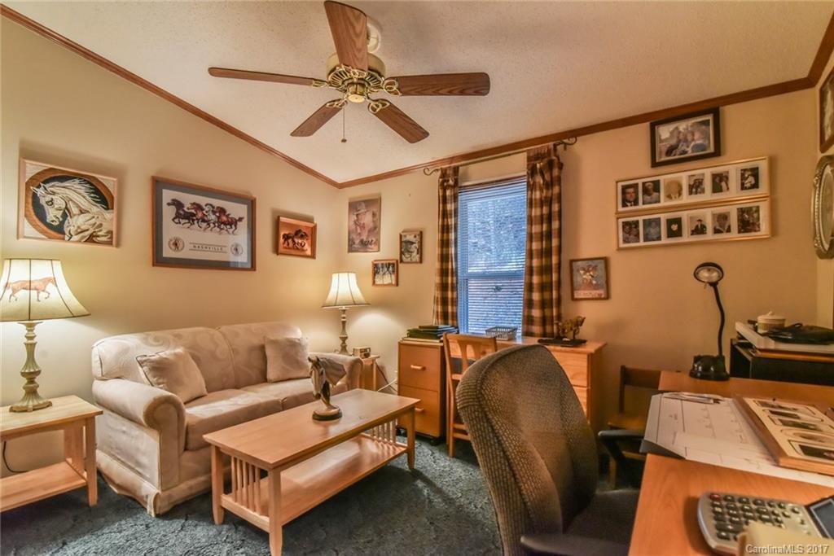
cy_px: 278
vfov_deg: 73.8
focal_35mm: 16
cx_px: 417
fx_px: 371
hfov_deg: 96.7
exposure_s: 1/60
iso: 4000
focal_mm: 16
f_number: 8
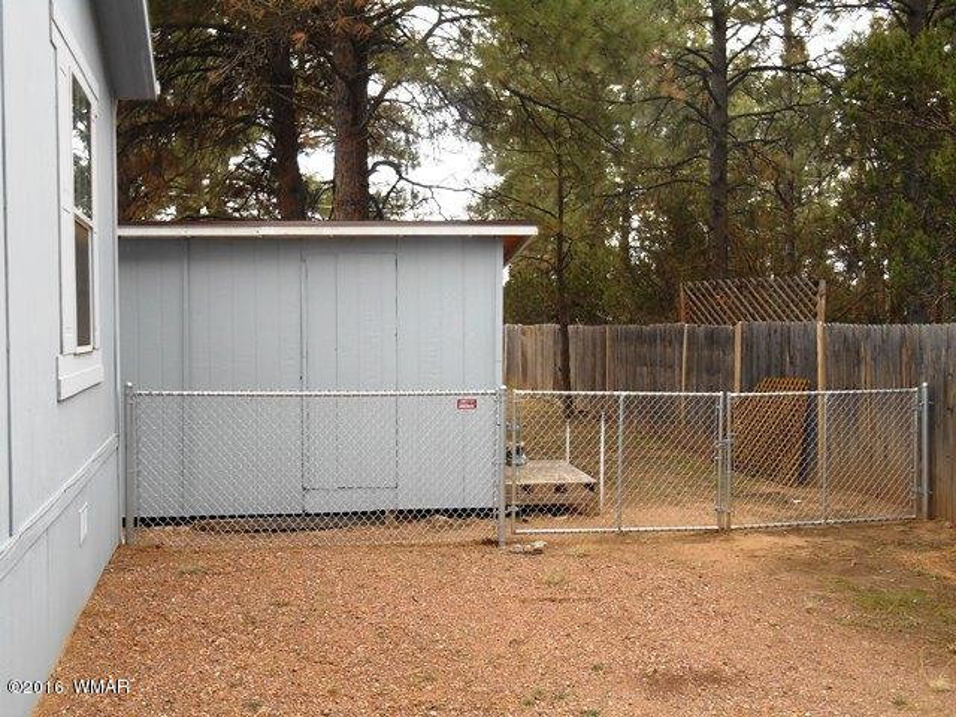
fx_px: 1132
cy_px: 358
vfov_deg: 35.1
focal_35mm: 41
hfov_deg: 45.8
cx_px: 478
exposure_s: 1/250
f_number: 3.9
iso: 180
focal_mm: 7.2
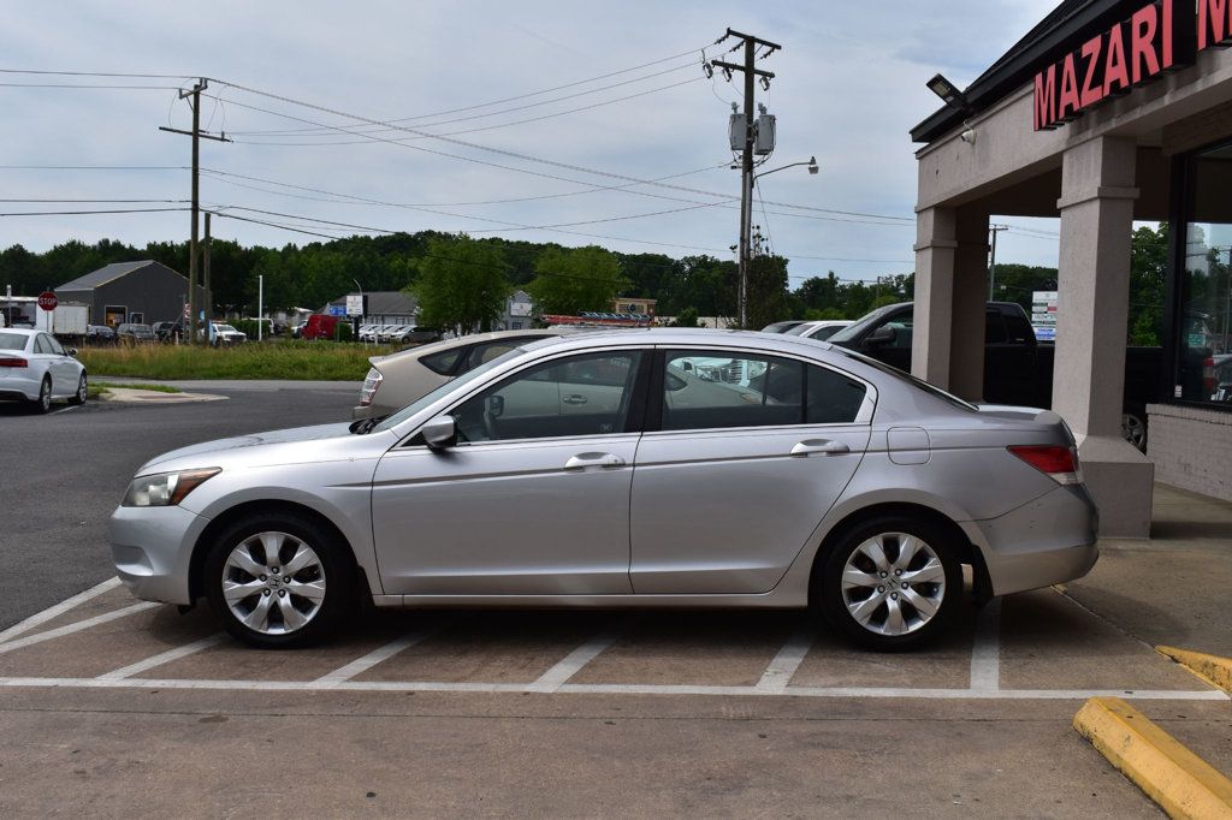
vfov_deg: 36.8
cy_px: 410
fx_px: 1232
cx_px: 616
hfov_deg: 53.1
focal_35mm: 36
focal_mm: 24
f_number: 11
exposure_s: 1/640
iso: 200
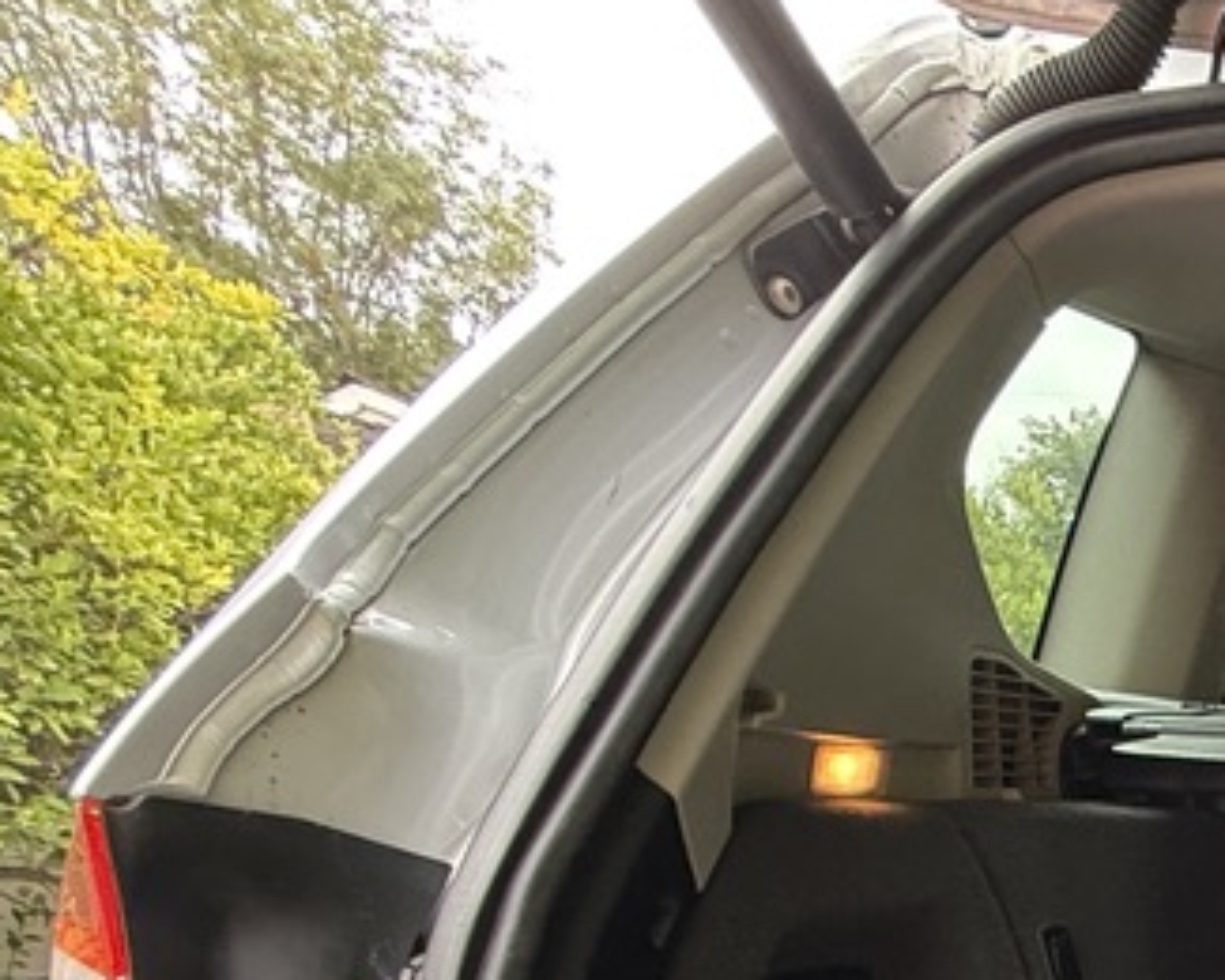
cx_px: 1919
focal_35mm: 43
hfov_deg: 26.9
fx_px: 1559
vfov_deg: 27.1
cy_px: 1380
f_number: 2.2
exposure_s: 1/99
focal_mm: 2.22
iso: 320
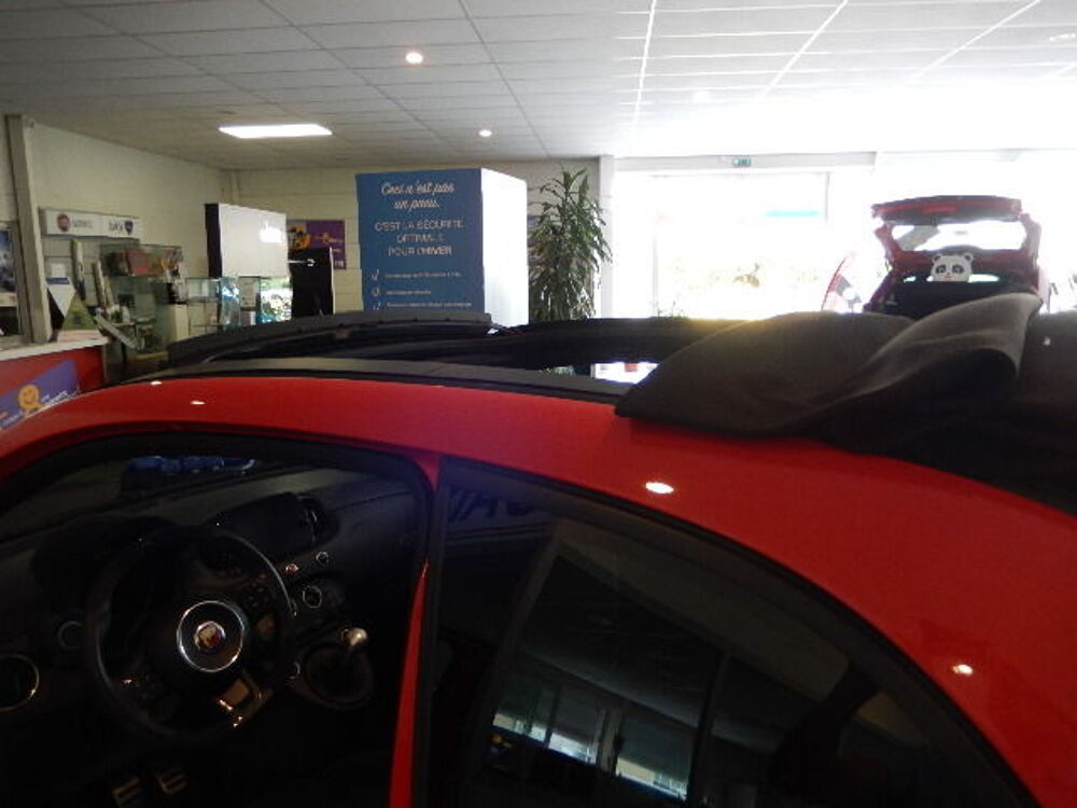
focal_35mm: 25
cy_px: 404
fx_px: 778
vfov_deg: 54.9
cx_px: 538
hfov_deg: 69.4
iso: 220
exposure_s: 1/30
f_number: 3.4
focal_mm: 4.5
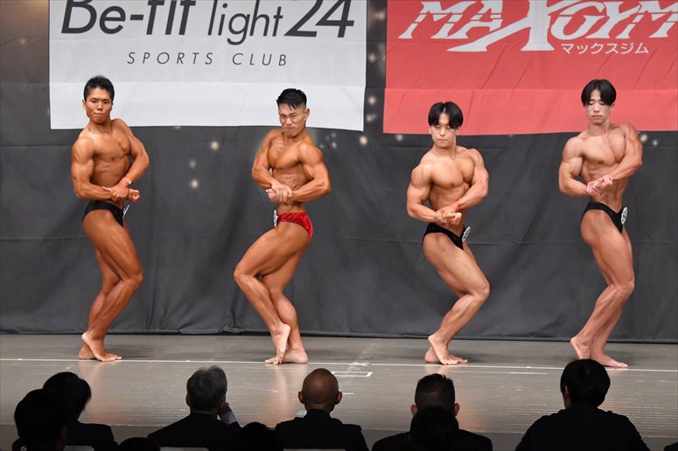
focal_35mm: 168
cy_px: 226
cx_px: 339
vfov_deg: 8.2
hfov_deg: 12.2
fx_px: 3162
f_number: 5.6
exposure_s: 1/400
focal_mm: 112
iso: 6400
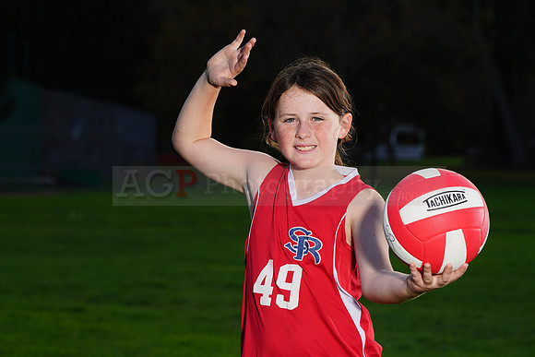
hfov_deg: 11.0
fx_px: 2780
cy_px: 178
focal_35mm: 187
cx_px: 268
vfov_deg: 7.3
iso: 200
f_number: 10
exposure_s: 1/250
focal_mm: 187
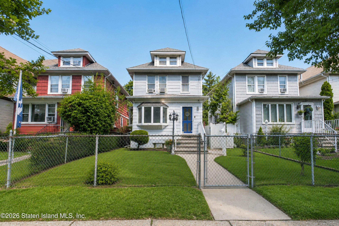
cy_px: 113
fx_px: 141
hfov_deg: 100.4
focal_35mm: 15
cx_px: 170
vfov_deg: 77.3
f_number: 9
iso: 400
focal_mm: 10
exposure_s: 1/100
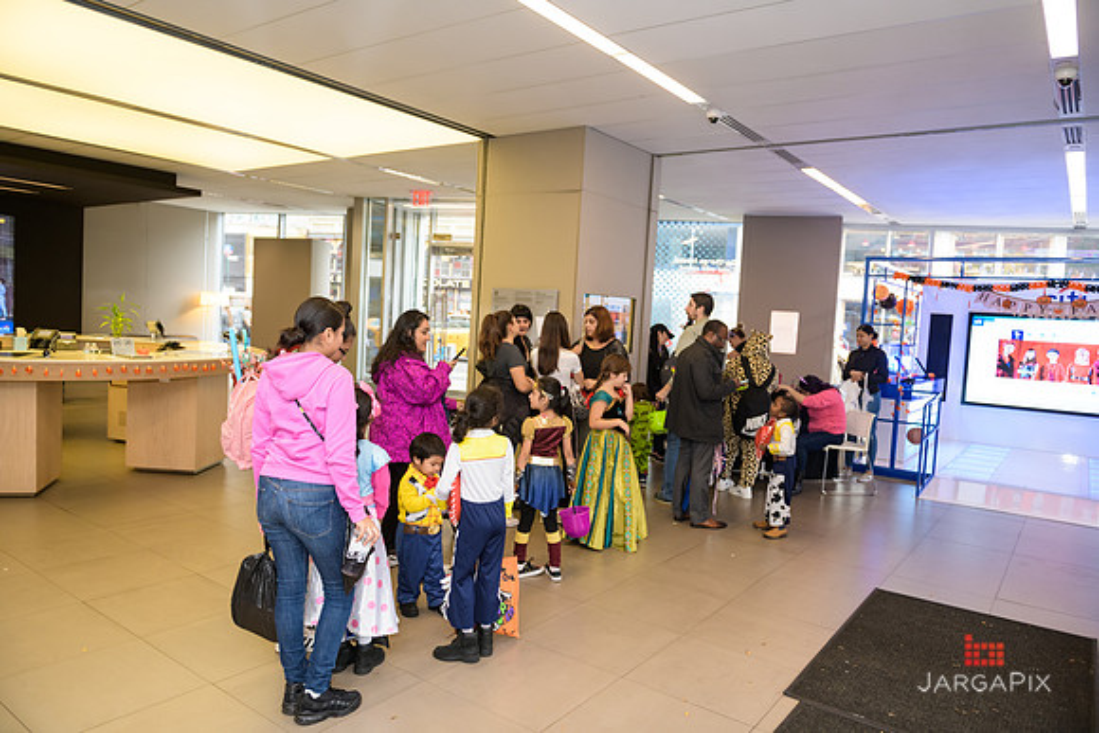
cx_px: 550
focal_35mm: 24
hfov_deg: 73.7
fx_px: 733
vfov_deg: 53.2
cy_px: 366
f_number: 3.2
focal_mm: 24
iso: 800
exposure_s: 1/125
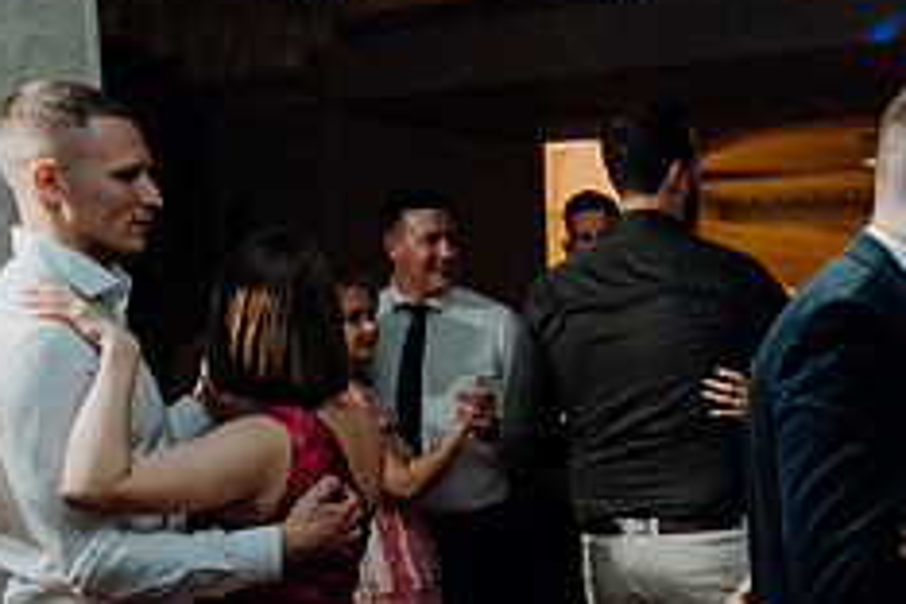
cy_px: 567
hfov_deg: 30.1
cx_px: 914
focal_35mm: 62
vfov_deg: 21.3
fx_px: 1560
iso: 2500
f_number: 3.5
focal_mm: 25
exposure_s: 1/160
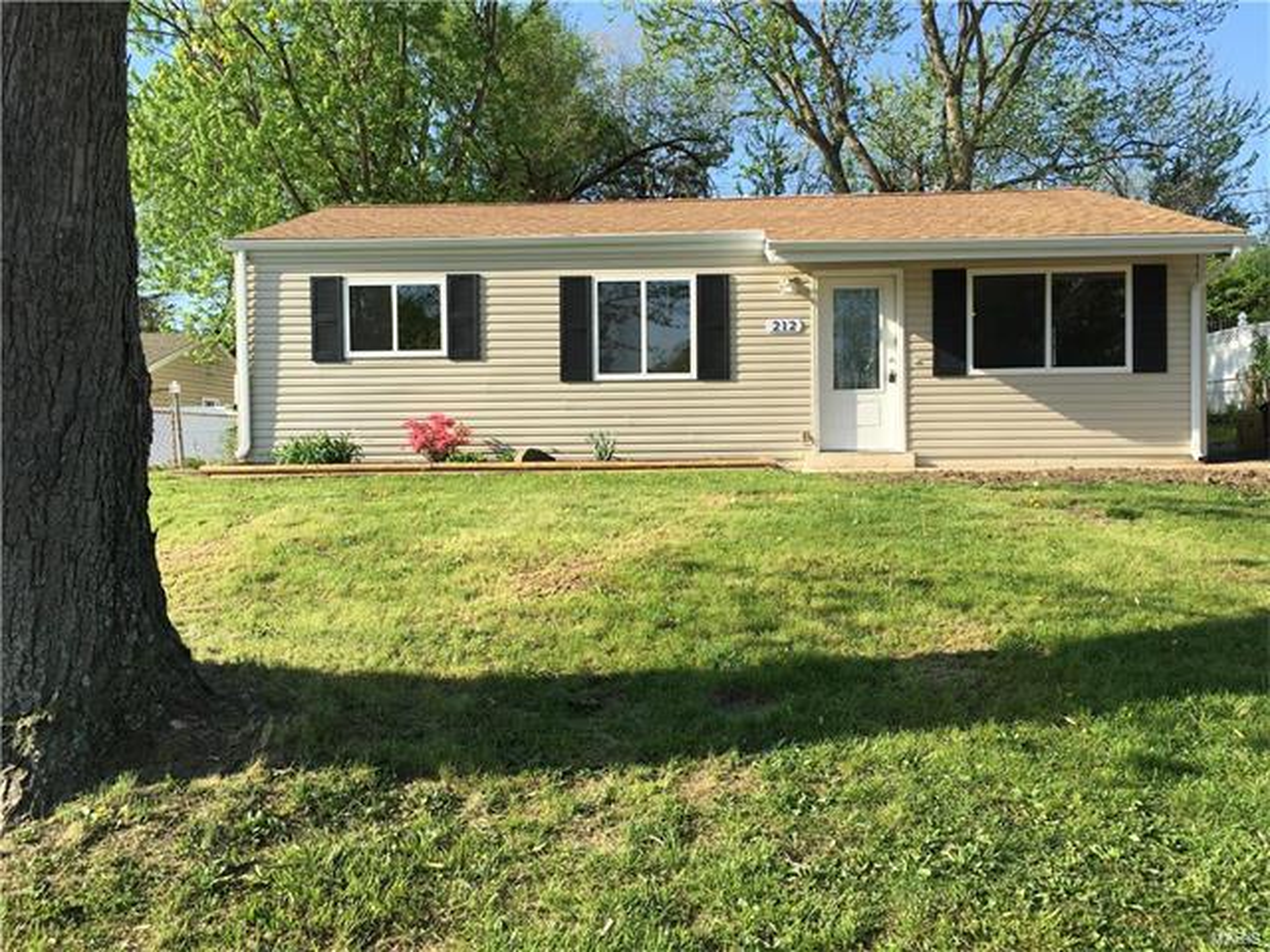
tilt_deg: -1.4
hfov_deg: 61.7
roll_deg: +0.3
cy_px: 476
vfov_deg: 48.2
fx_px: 1064
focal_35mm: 29
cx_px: 635
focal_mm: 4.15
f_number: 2.2
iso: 25
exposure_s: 1/827
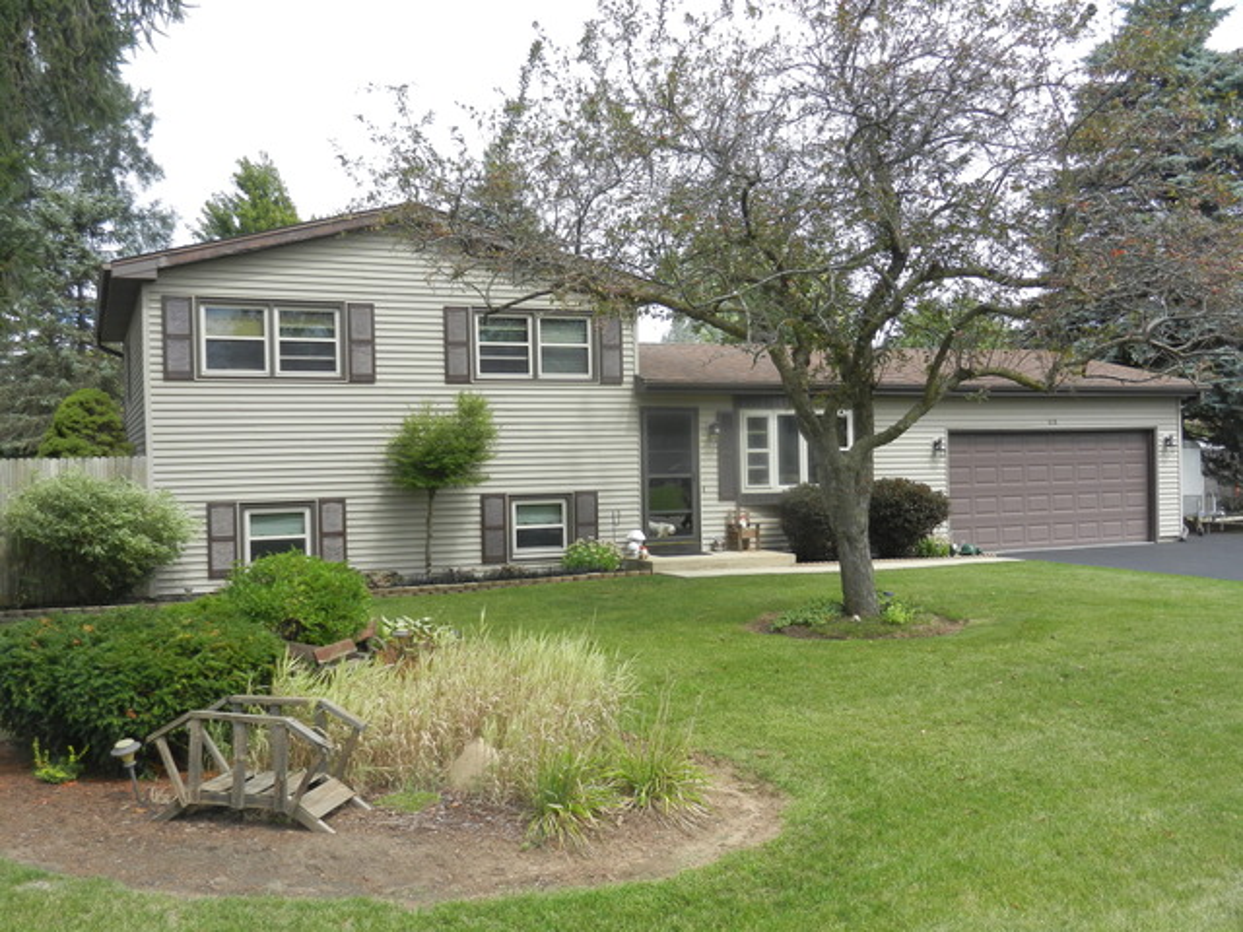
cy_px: 466
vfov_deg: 42.9
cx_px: 622
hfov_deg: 55.4
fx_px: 1185
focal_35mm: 33
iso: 160
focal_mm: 5.9
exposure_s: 1/800
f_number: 3.8
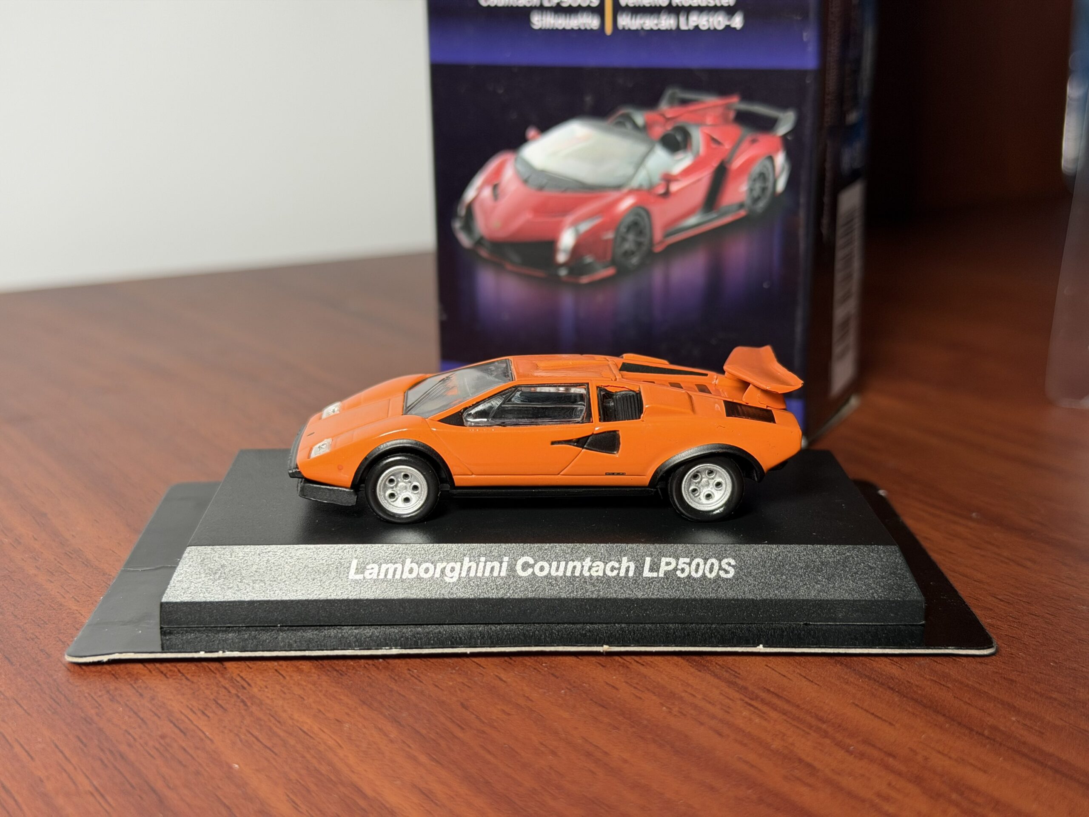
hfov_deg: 39.7
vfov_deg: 30.3
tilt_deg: -14.9
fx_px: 1510
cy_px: 408
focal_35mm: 48
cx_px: 544
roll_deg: -0.1
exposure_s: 1/73
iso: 100
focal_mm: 6.76
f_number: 1.78
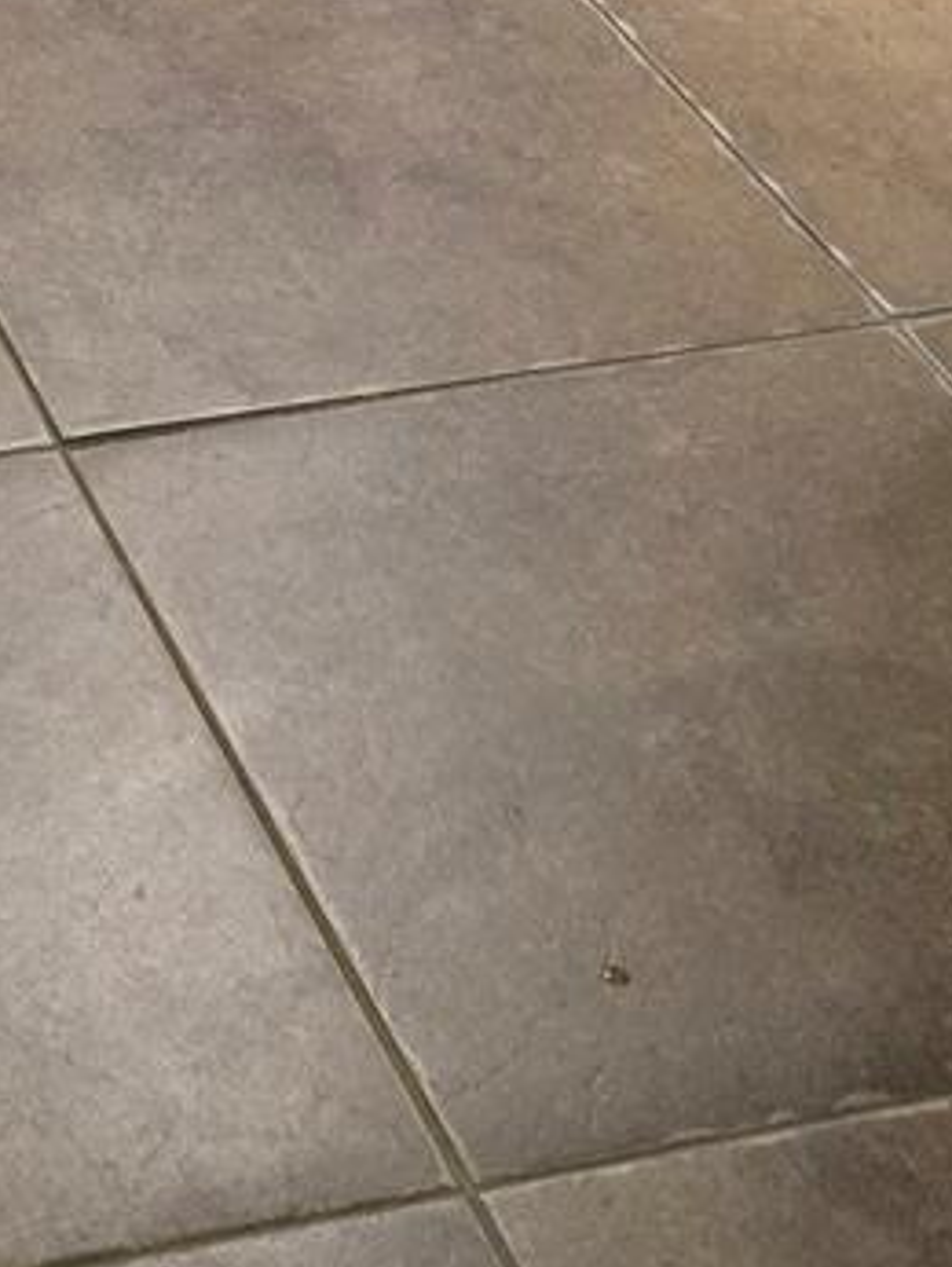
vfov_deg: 15.9
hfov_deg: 13.6
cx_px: -487
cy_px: -1102
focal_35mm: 102
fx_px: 3736
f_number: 1.7
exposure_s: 1/60
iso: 1000
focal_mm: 6.3
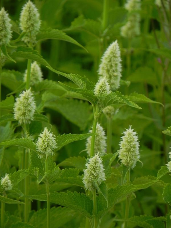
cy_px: 114
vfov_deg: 4.7
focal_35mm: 425
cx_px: 86
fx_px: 2799
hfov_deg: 3.5
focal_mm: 75.7
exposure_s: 1/30
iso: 160
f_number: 5
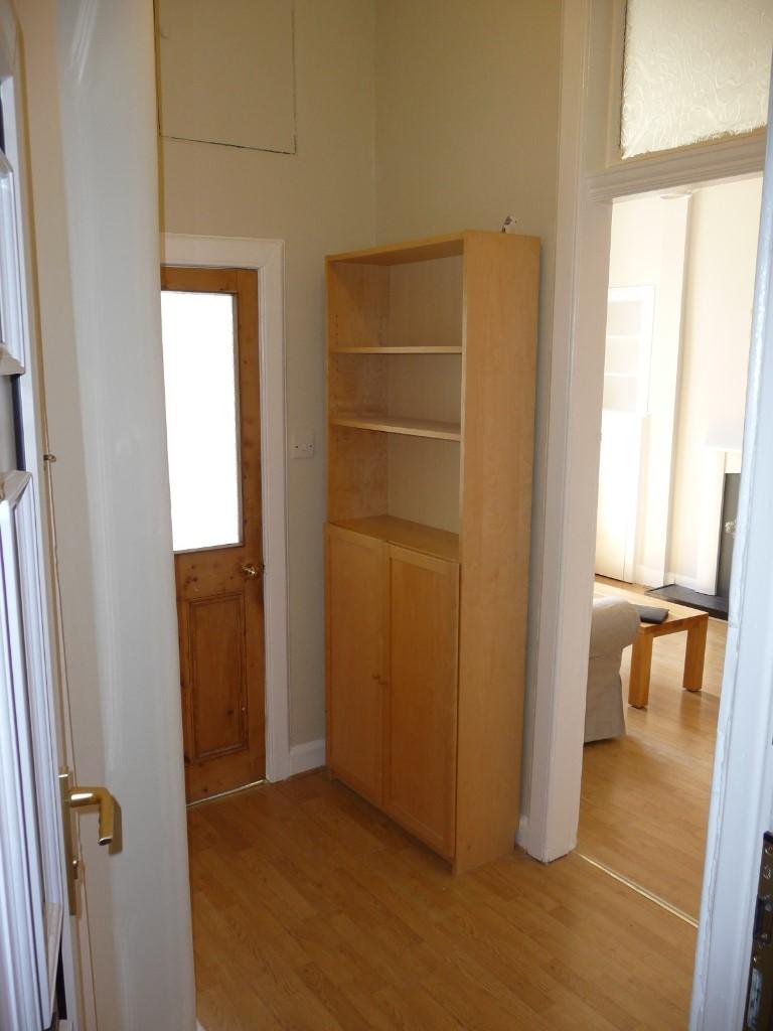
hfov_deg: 49.7
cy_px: 516
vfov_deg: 63.4
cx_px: 386
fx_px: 834
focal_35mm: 28
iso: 100
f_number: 3.3
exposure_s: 1/30
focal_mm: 4.7
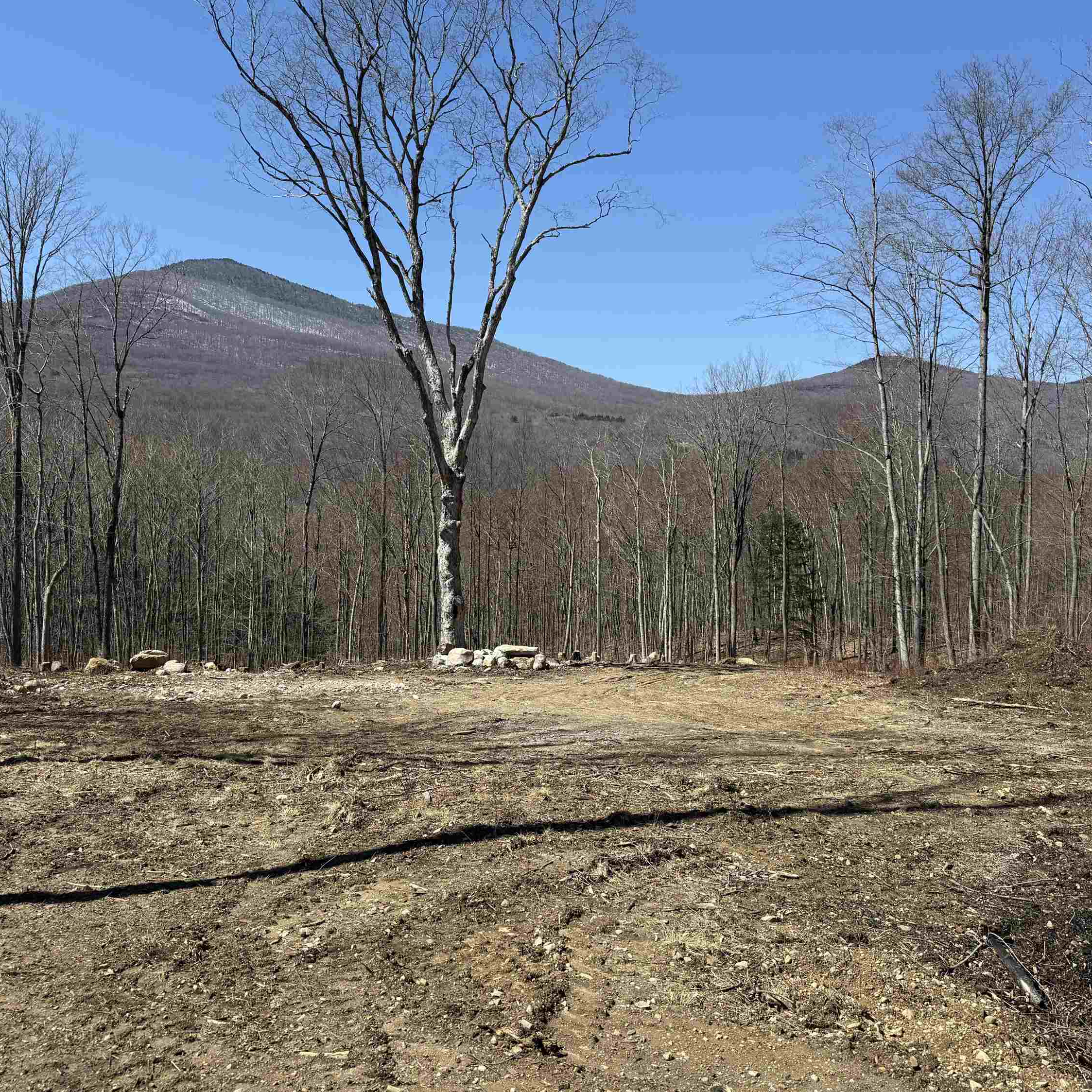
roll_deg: -1.8
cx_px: 558
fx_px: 1035
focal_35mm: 29
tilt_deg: -2.3
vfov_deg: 55.6
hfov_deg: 55.6
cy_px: 536
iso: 80
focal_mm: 6.76
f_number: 1.78
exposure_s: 1/3953
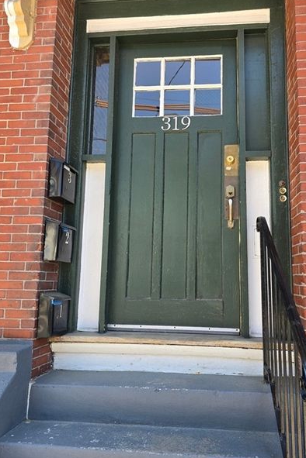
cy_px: 237
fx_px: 344
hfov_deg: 47.7
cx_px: 179
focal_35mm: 27
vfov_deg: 67.4
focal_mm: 6.3
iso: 25
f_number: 1.7
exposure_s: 1/180
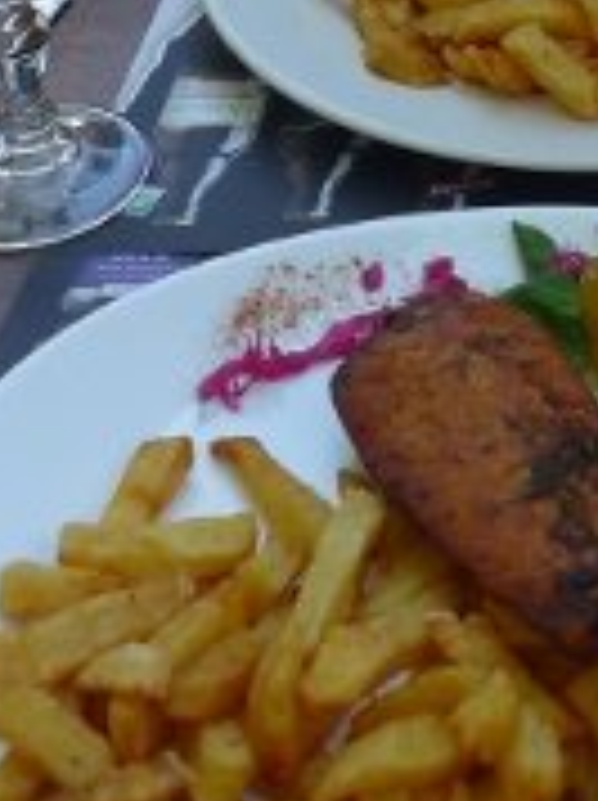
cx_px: 607
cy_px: -238
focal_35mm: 81
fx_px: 1870
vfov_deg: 21.8
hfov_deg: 17.7
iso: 80
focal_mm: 5.1
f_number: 2.8
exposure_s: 1/160
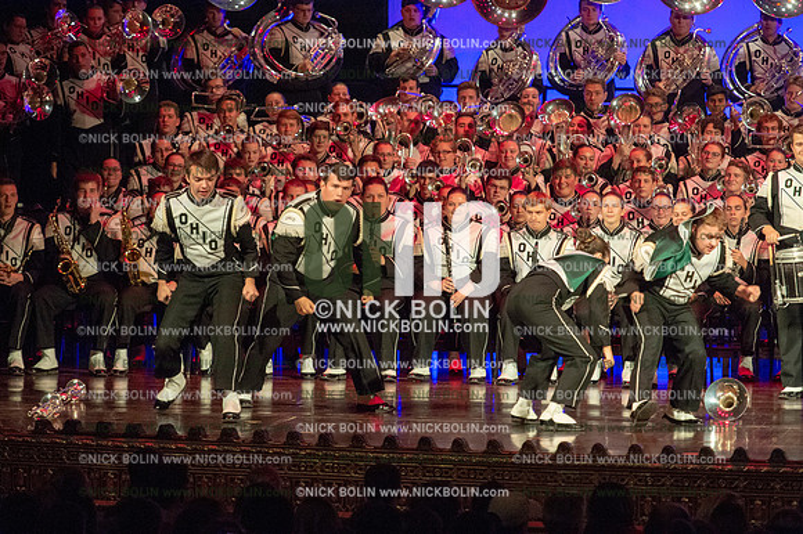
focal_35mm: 220
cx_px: 402
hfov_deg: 9.4
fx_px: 4904
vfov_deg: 6.2
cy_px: 267
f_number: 5.6
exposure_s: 1/320
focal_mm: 220
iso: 8000
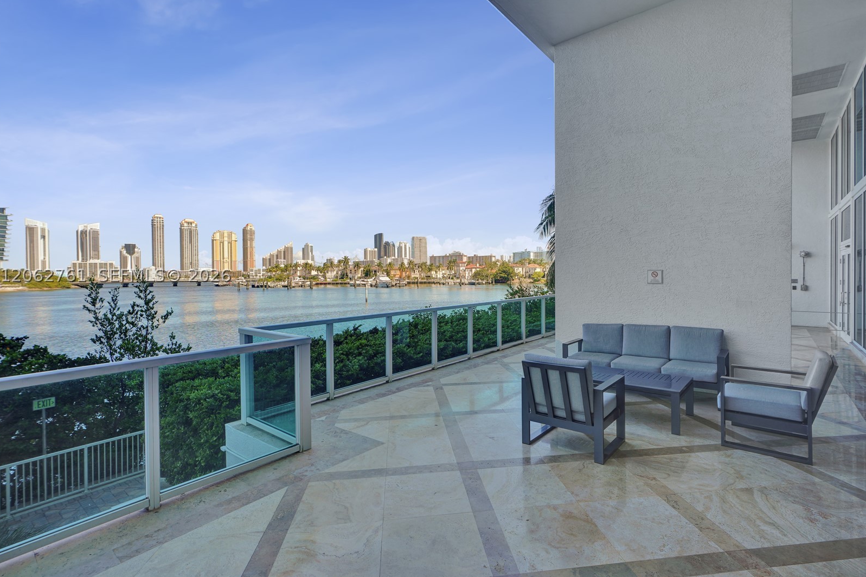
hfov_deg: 93.3
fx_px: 409
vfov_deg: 70.4
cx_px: 444
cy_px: 274
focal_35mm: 17
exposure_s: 1/500
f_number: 5
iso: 100
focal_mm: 16
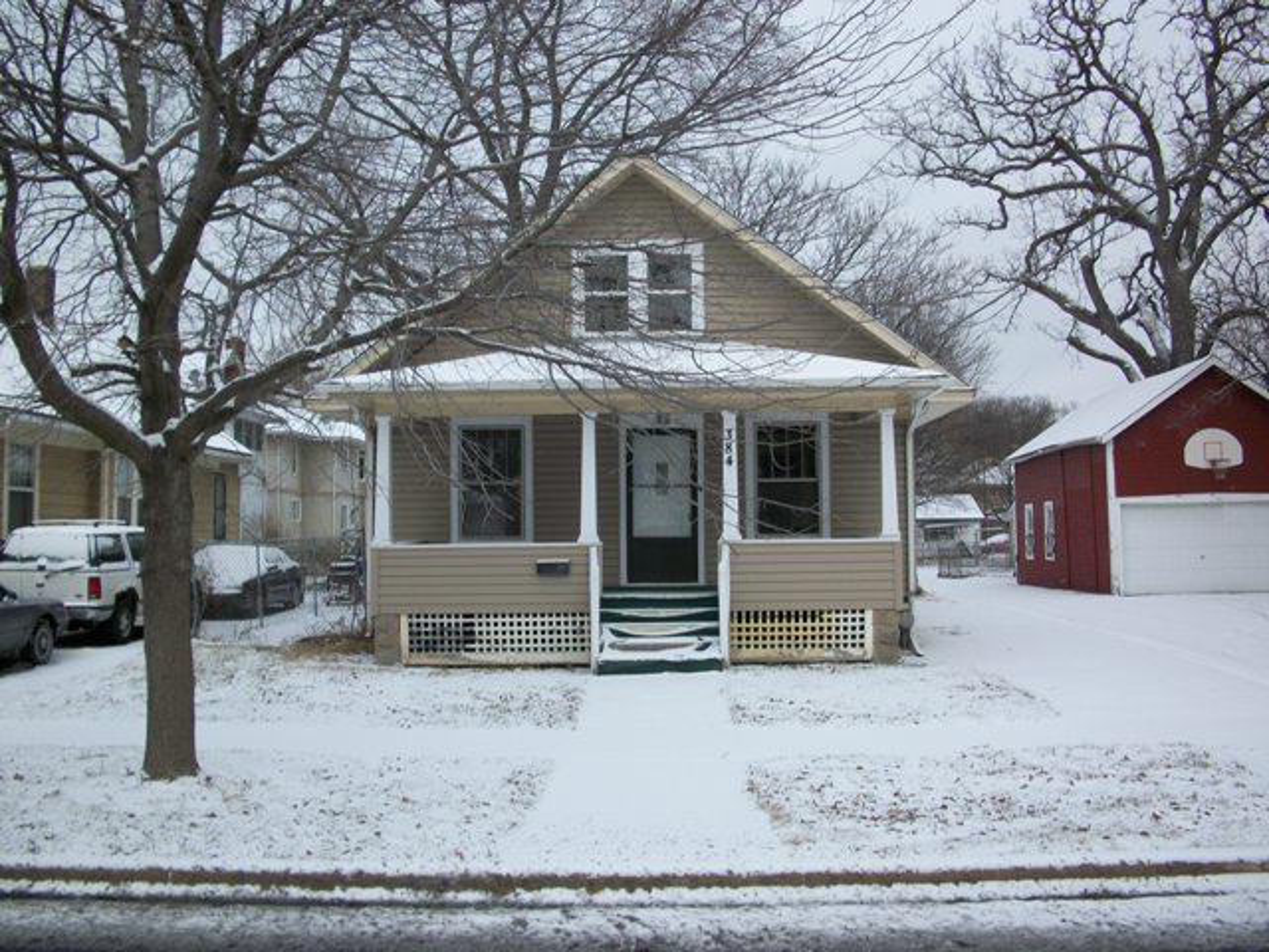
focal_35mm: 35
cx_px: 634
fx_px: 1283
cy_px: 476
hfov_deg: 52.6
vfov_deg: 40.7
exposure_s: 1/160
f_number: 8.8
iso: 80
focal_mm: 6.3
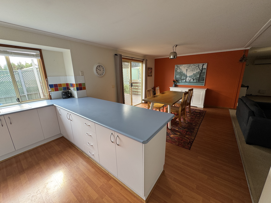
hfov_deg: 102.1
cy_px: 102
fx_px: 110
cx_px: 136
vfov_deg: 85.7
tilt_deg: -13.7
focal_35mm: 14
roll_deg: +1.0
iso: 100
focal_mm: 2.22
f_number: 2.2
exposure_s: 1/99
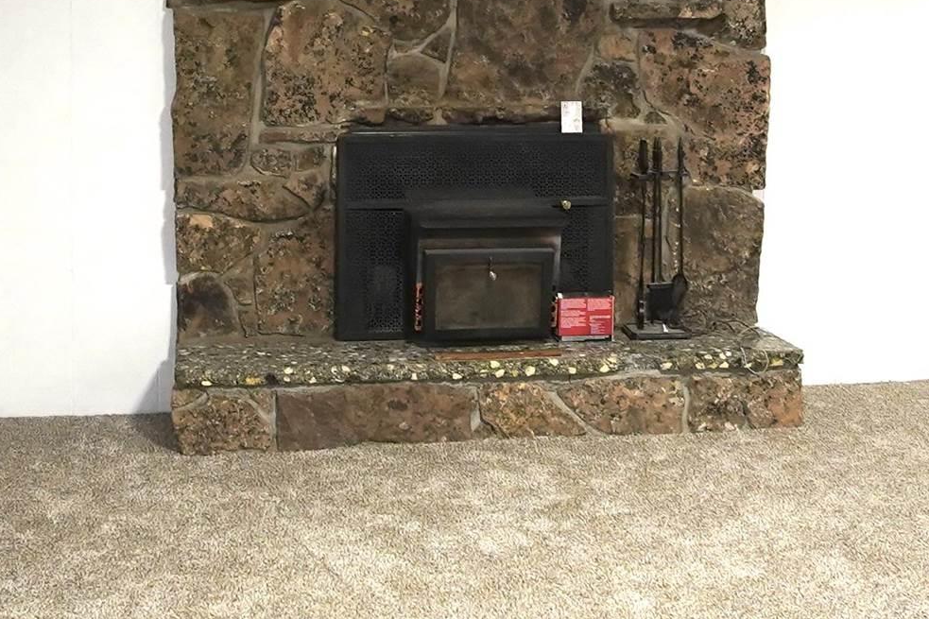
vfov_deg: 26.1
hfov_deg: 39.4
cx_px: 374
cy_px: 61
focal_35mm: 50
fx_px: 1290
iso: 1600
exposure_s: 1/160
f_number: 2.5
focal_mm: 11
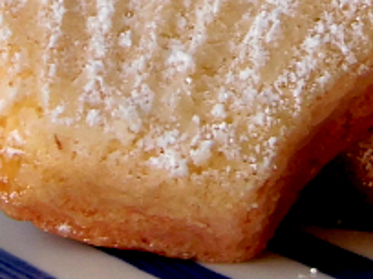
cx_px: 166
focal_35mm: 236
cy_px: -182
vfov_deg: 6.2
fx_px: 2543
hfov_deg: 8.4
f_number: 3.4
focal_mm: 8.3
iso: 100
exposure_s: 1/160
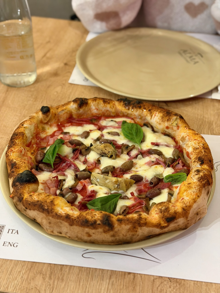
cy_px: 146
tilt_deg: -38.1
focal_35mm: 48
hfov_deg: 30.3
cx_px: 110
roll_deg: -2.2
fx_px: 407
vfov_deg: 39.7
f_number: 1.78
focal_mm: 6.76
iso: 250
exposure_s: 1/50
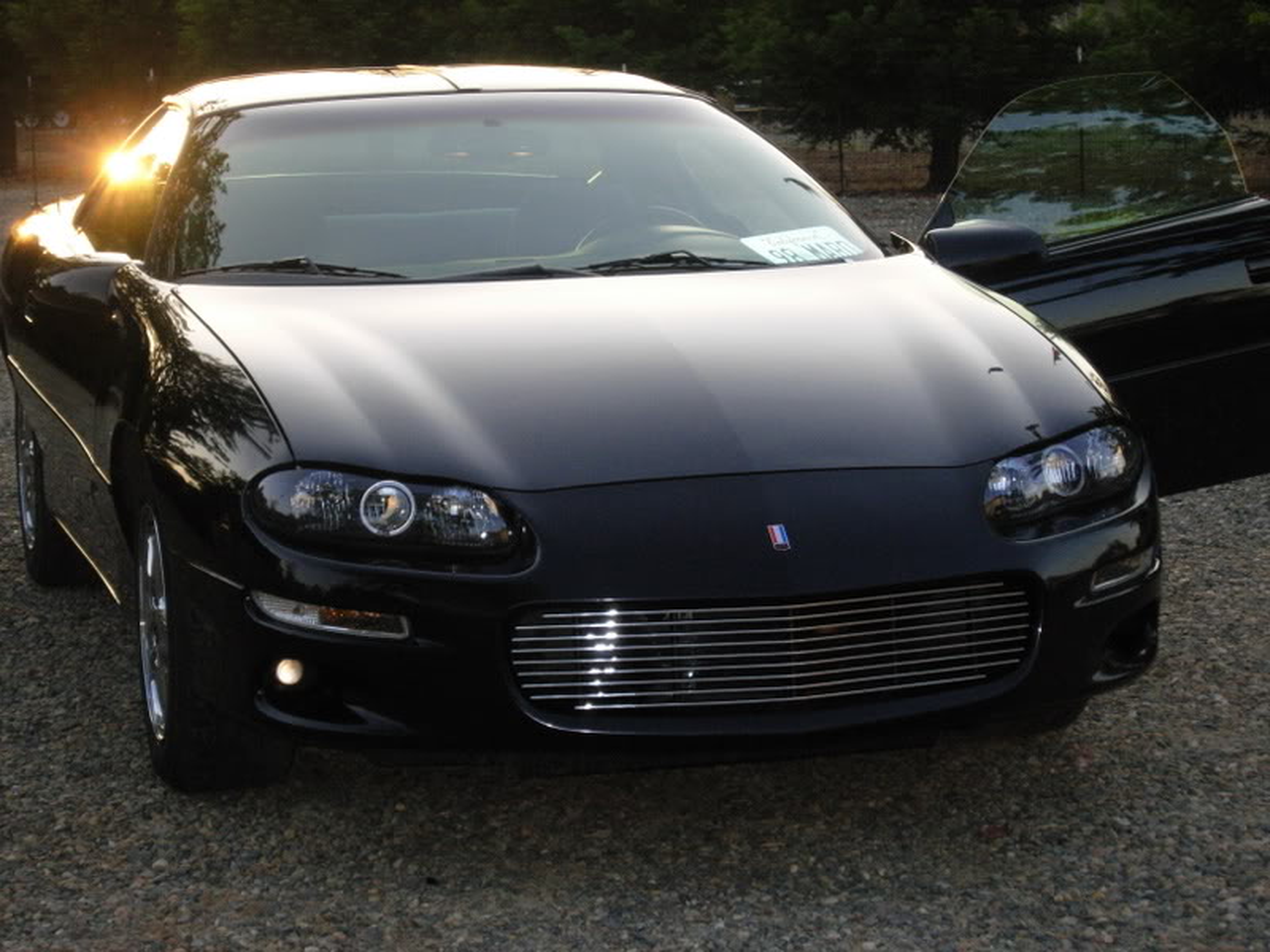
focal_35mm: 103
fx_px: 3779
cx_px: 635
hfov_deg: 19.1
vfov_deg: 14.4
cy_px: 476
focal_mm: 21.5
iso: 200
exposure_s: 1/256
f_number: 4.7
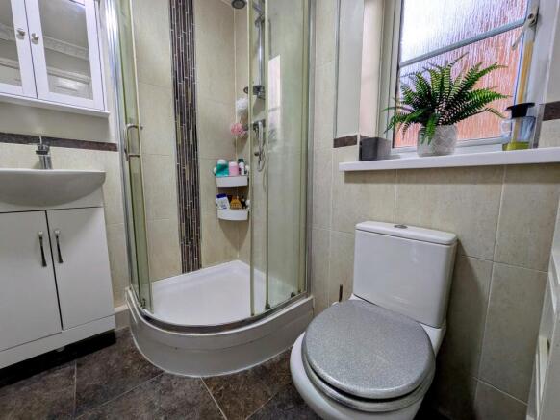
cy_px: 210
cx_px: 280
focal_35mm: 14
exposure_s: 1/100
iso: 72
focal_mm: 1.83
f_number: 2.2
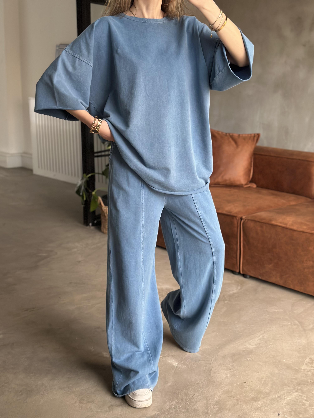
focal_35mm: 48
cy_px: 209
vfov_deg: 39.7
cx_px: 157
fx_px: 581
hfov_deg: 30.3
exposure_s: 1/45
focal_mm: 6.86
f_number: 1.78
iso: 400
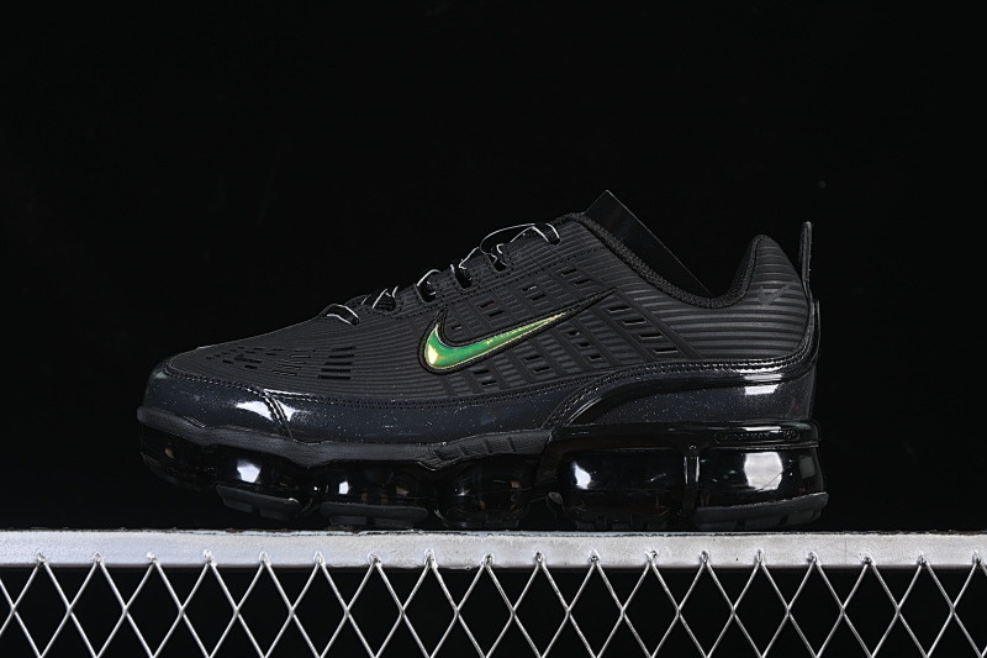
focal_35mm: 75
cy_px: 329
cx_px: 494
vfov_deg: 18.2
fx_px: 2056
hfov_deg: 27.0
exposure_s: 1/60
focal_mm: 50
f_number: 6.3
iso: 160
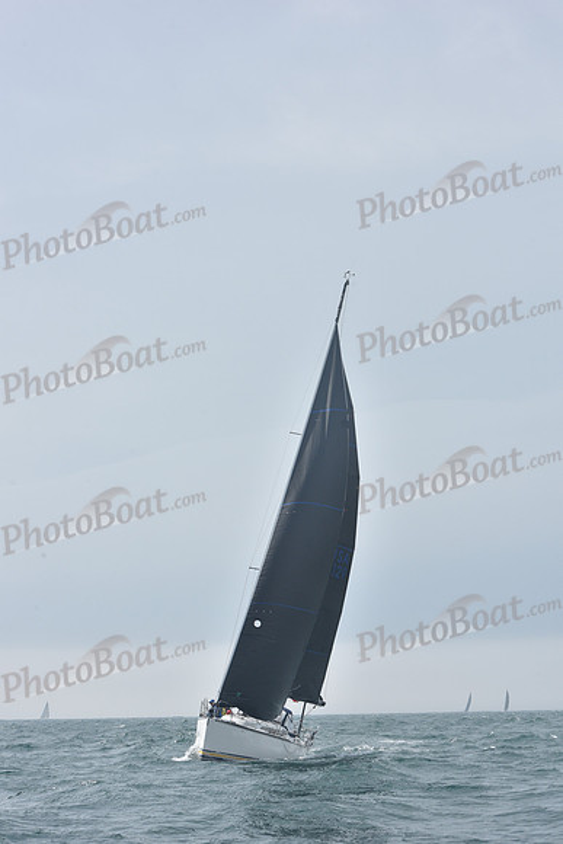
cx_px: 282
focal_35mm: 70
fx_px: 1641
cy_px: 422
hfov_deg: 19.5
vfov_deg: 28.8
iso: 320
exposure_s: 1/800
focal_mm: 70
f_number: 13
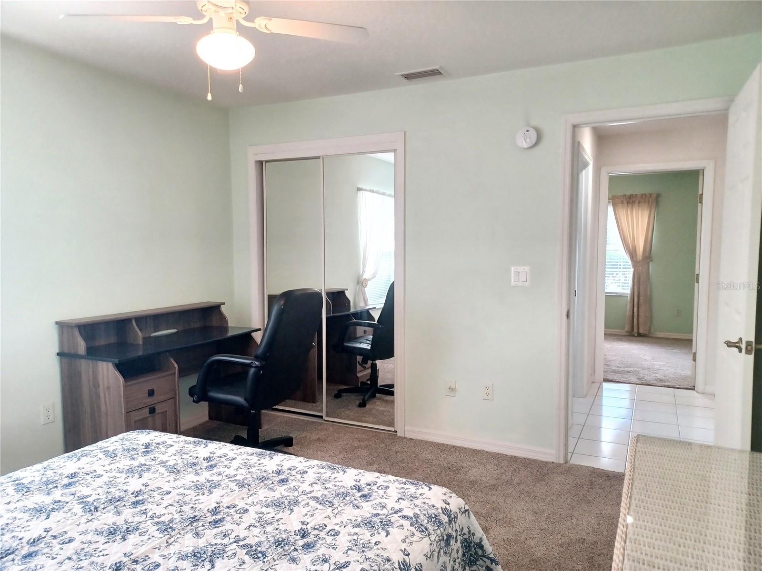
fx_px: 550
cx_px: 381
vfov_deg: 54.9
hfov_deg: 69.4
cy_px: 286
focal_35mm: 25
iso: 250
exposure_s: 1/30
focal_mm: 4.6
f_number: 1.8
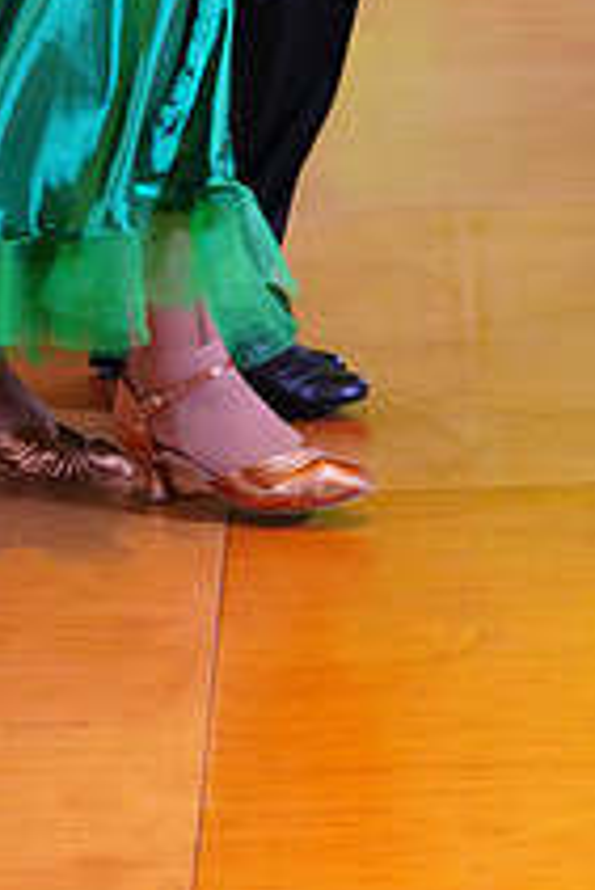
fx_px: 4752
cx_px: -6
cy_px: -287
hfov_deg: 7.1
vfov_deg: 10.5
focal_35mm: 192
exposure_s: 1/400
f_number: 2.8
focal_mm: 70
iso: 5000
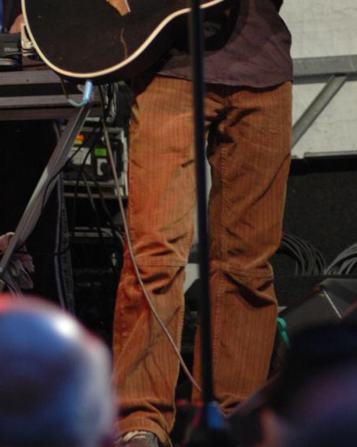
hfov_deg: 5.7
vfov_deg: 7.1
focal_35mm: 270
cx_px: 186
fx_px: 3564
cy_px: 40
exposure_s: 1/25
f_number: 4.2
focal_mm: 105
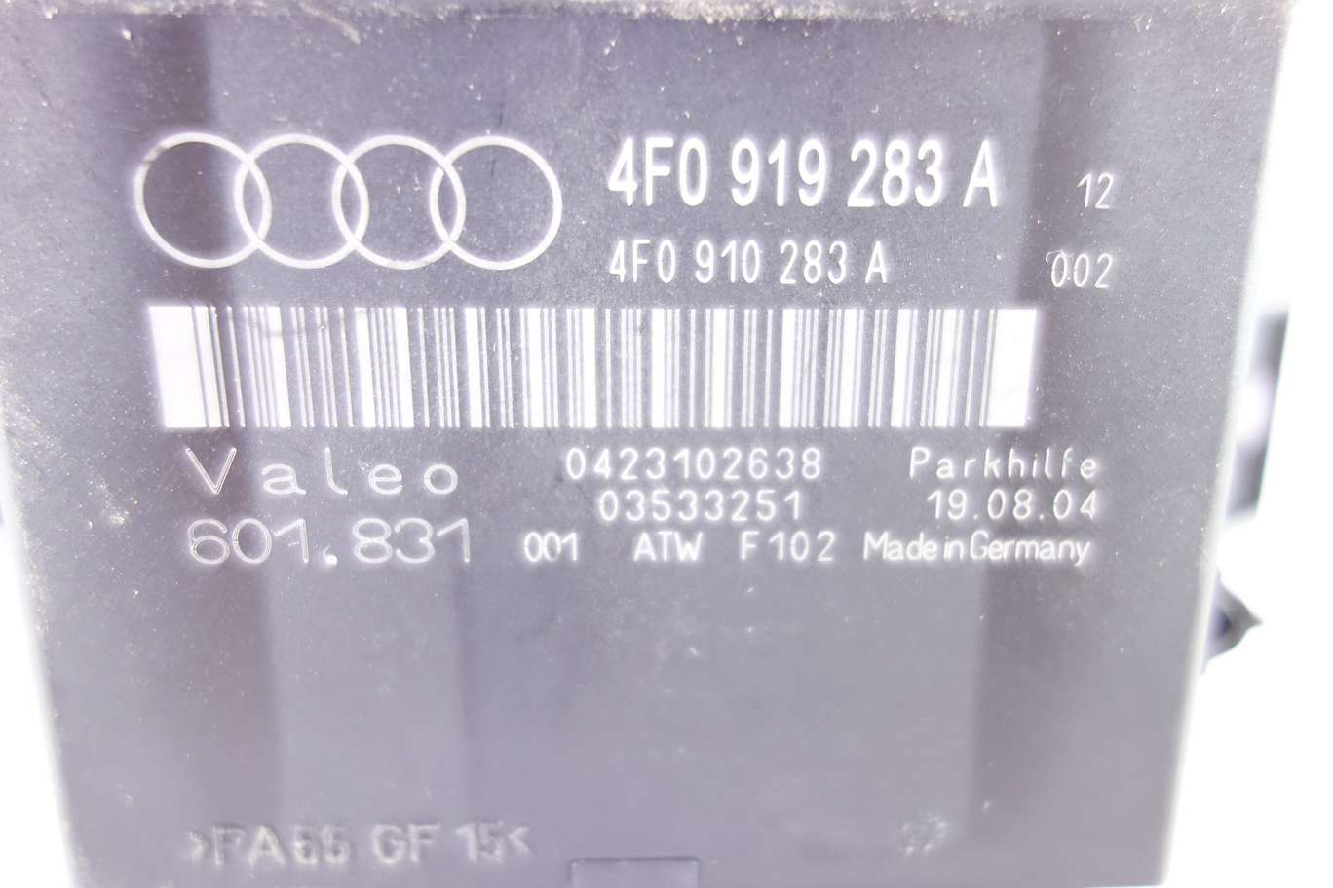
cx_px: 666
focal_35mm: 28
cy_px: 444
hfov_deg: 65.5
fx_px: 1037
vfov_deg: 46.4
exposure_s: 1/30
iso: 640
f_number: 1.8
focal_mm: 10.4
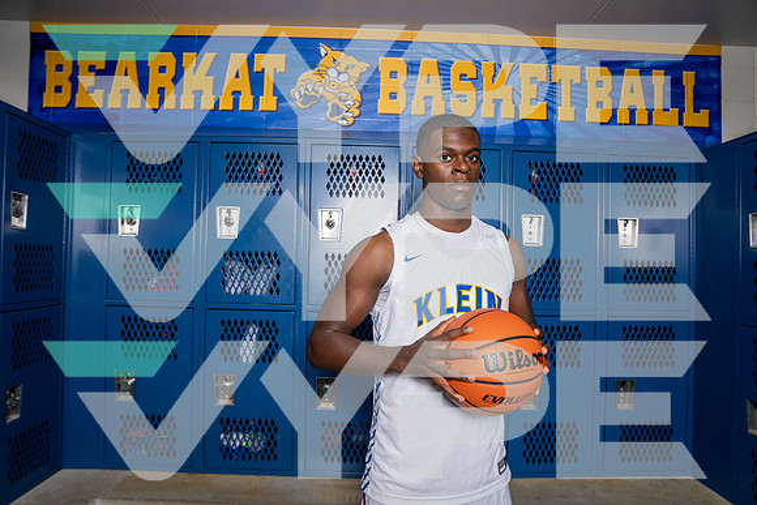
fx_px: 505
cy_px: 252
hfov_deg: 73.7
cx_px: 378
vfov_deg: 53.2
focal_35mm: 24
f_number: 5.6
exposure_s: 1/200
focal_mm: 24
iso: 320
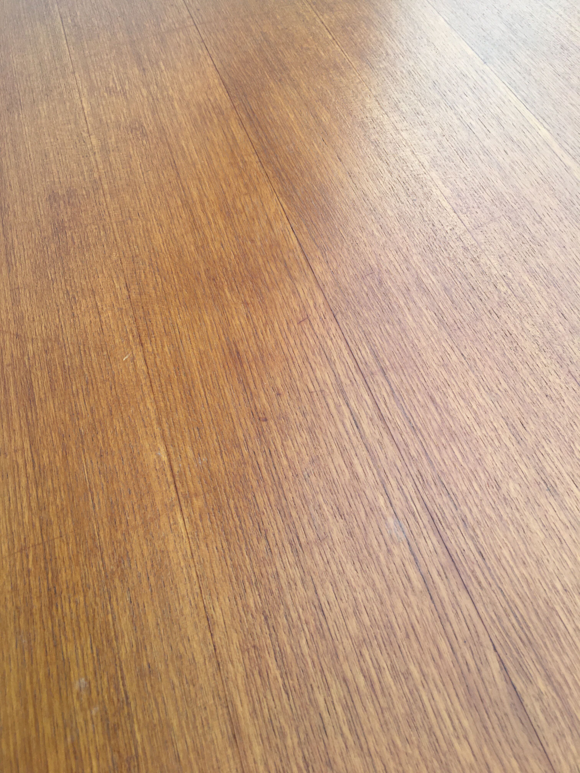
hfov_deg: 48.2
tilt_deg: -52.3
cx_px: 290
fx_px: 648
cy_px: 386
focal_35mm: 29
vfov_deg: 61.7
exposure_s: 1/100
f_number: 2.2
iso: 25
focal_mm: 4.15
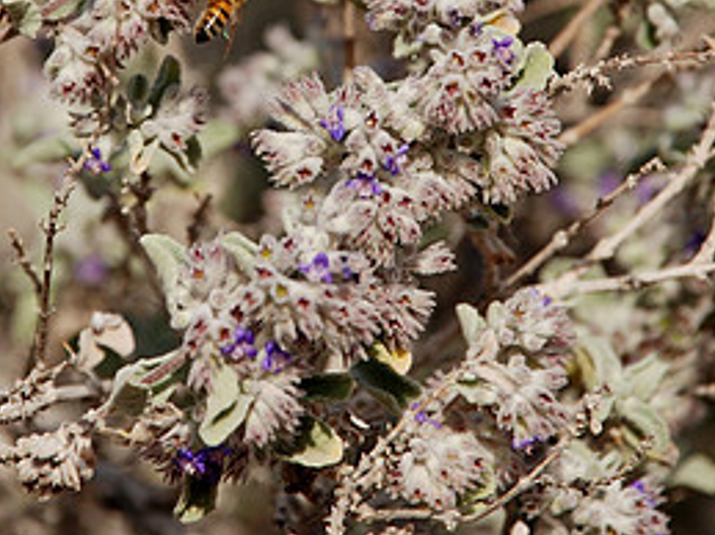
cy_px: 28
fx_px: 9024
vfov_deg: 3.4
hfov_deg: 4.5
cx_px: 265
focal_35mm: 437
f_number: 5.6
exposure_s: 1/500
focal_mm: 135
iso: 160
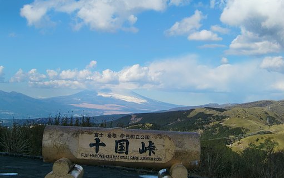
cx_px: 142
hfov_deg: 41.1
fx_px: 379
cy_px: 77
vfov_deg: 26.3
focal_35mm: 49
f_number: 8.8
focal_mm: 8.2
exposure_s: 1/200
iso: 64
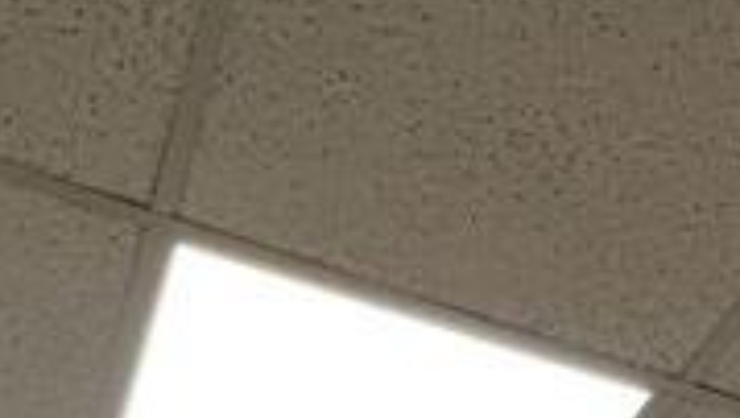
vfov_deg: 9.1
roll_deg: -0.4
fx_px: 1591
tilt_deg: -0.6
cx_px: 587
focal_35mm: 81
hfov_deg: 25.8
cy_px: 1494
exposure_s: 1/120
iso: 80
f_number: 1.8
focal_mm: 1.57
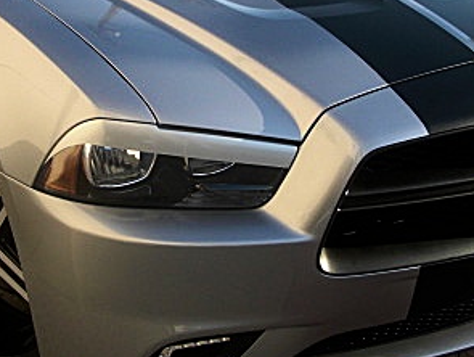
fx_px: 1069
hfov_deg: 24.9
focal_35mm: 78
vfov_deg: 18.8
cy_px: 93
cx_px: 188
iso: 50
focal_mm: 6.3
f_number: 2.8
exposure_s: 1/320
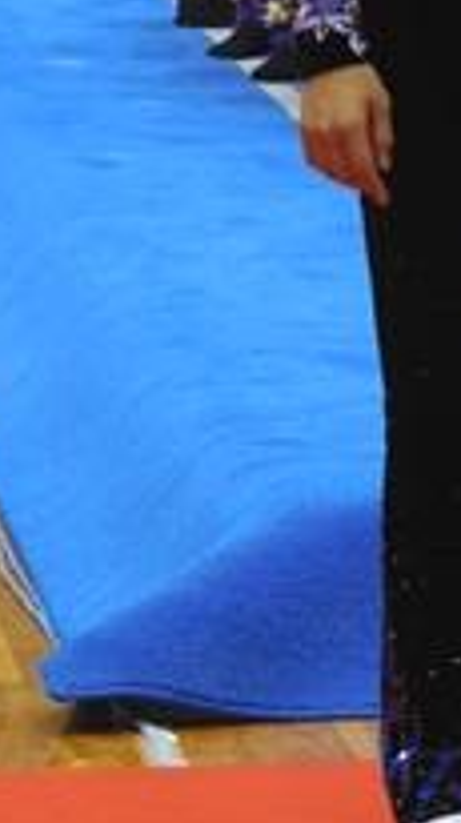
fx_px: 8014
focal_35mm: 368
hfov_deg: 3.3
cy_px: 46
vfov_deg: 5.9
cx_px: 523
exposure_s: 1/50
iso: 400
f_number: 5
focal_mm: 22.3
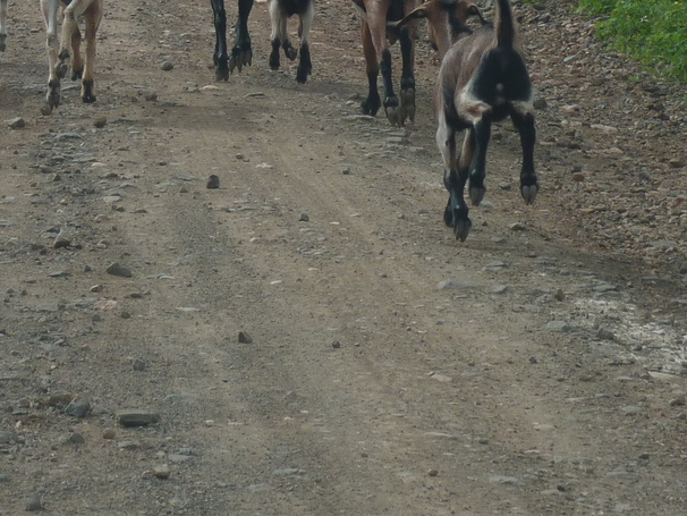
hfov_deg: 10.3
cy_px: -149
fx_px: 3772
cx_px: 33
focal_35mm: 190
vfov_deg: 7.7
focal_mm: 11.9
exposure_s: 1/500
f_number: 4.5
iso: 80
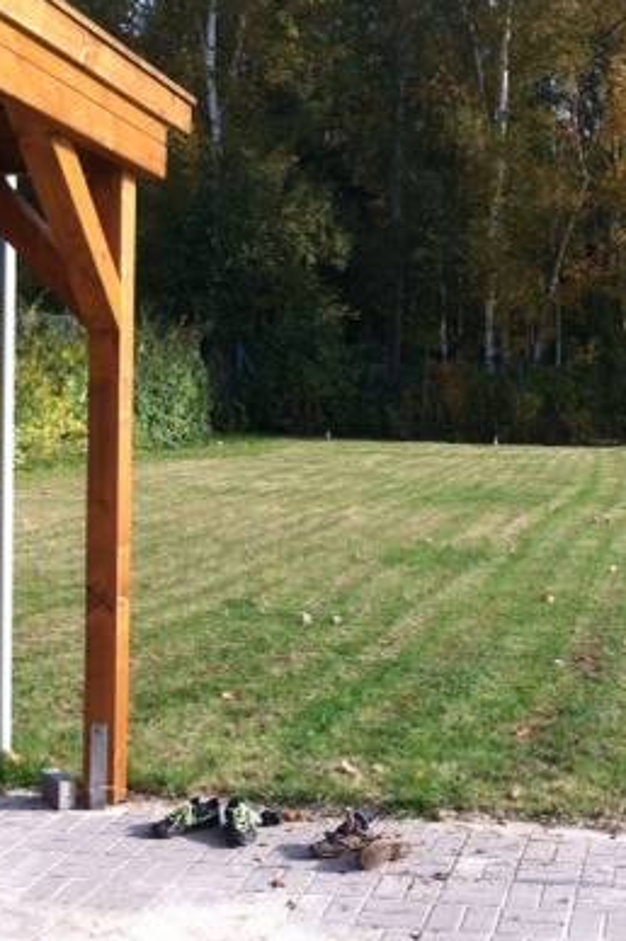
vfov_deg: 33.4
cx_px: 517
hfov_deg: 22.2
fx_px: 1568
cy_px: 458
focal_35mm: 60
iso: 80
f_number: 2.8
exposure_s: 1/471
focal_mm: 3.85
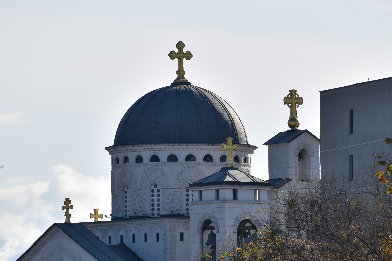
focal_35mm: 553
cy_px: 171
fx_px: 6021
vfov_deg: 2.5
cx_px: 200
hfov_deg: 3.7
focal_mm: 240
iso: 200
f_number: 8
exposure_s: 1/1000
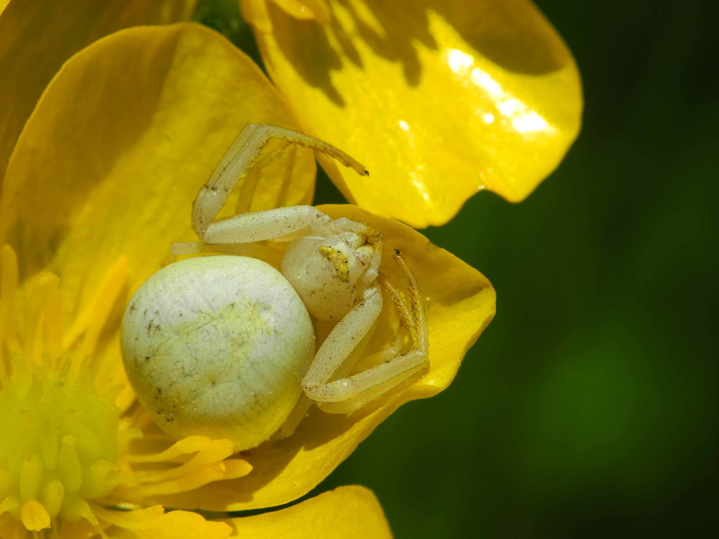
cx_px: 360
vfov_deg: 7.4
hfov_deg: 9.9
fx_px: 4154
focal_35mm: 200
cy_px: 270
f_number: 8
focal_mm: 42.6
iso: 100
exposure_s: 1/500
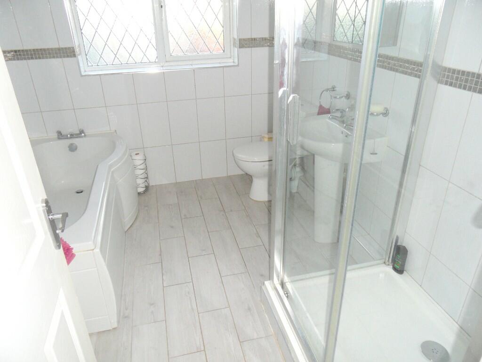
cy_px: 181
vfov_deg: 56.8
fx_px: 334
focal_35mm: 24
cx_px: 241
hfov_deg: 71.6
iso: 200
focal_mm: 3.9
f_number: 3.2
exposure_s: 1/30
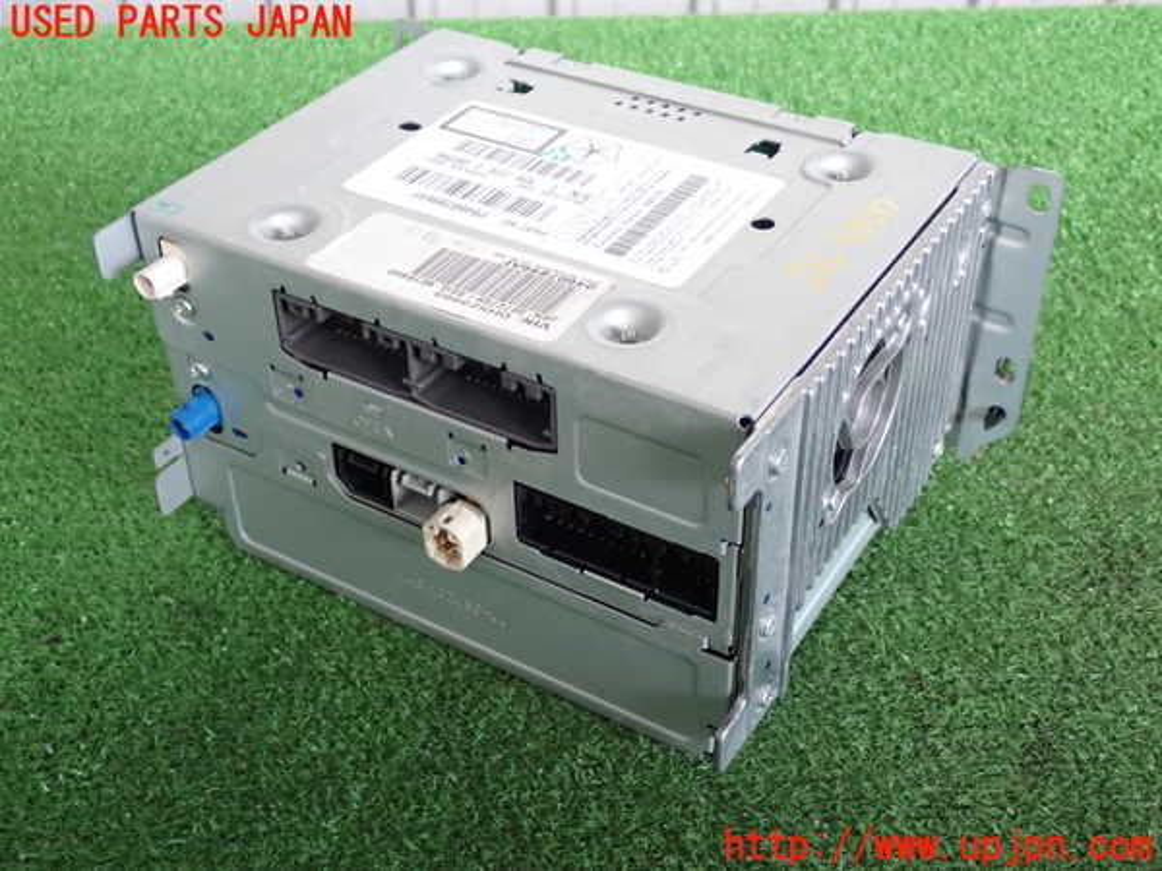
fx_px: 1477
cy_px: 436
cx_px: 581
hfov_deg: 42.9
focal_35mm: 44
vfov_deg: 32.9
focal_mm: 7.84
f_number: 2.9
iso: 400
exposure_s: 1/40
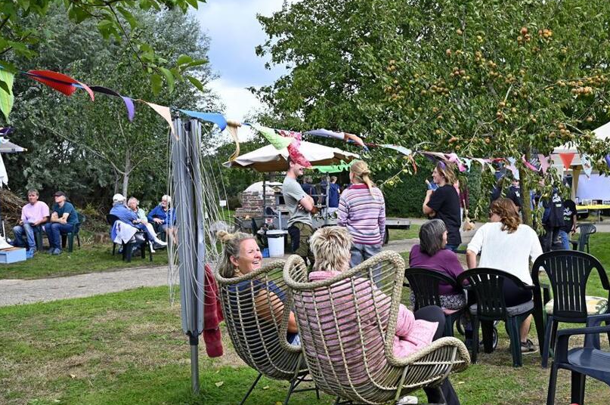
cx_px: 373
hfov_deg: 45.2
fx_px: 728
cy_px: 239
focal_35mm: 43
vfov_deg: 31.0
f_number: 8
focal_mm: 35
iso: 400
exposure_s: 1/250
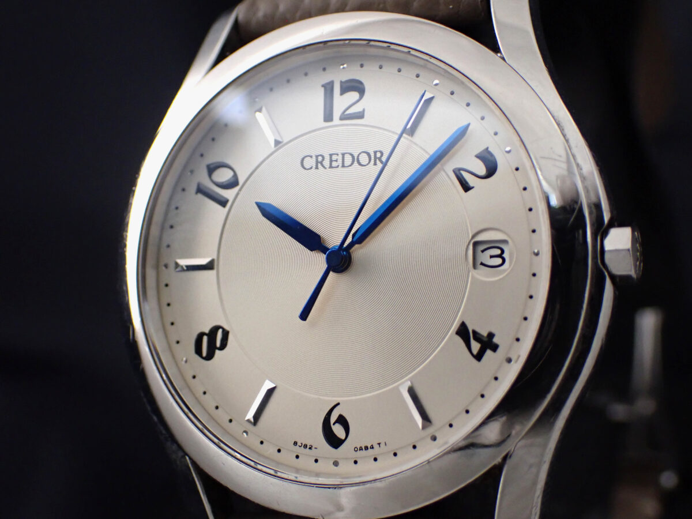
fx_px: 1159
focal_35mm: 58
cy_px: 260
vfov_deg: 25.2
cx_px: 346
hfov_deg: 33.2
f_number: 3.5
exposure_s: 1/250
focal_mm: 10.35
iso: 640
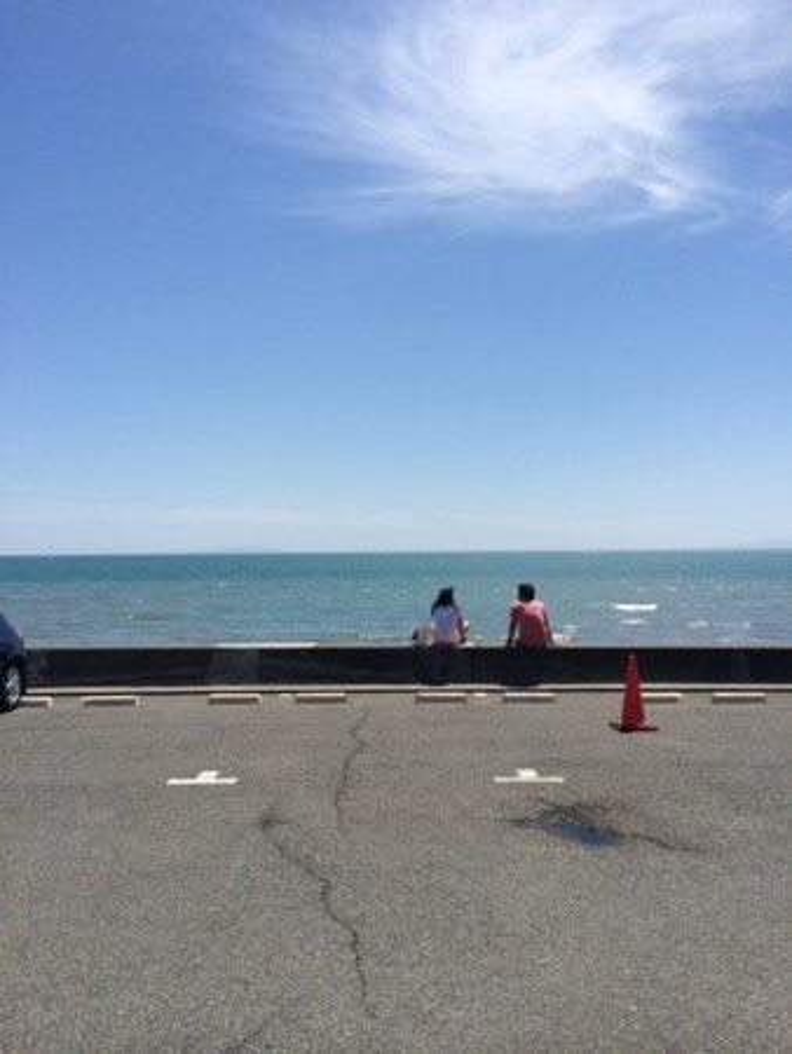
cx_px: 396
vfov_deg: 59.9
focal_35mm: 30
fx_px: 914
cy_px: 527
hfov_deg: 46.8
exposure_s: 1/3731
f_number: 2.2
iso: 32
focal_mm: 4.12
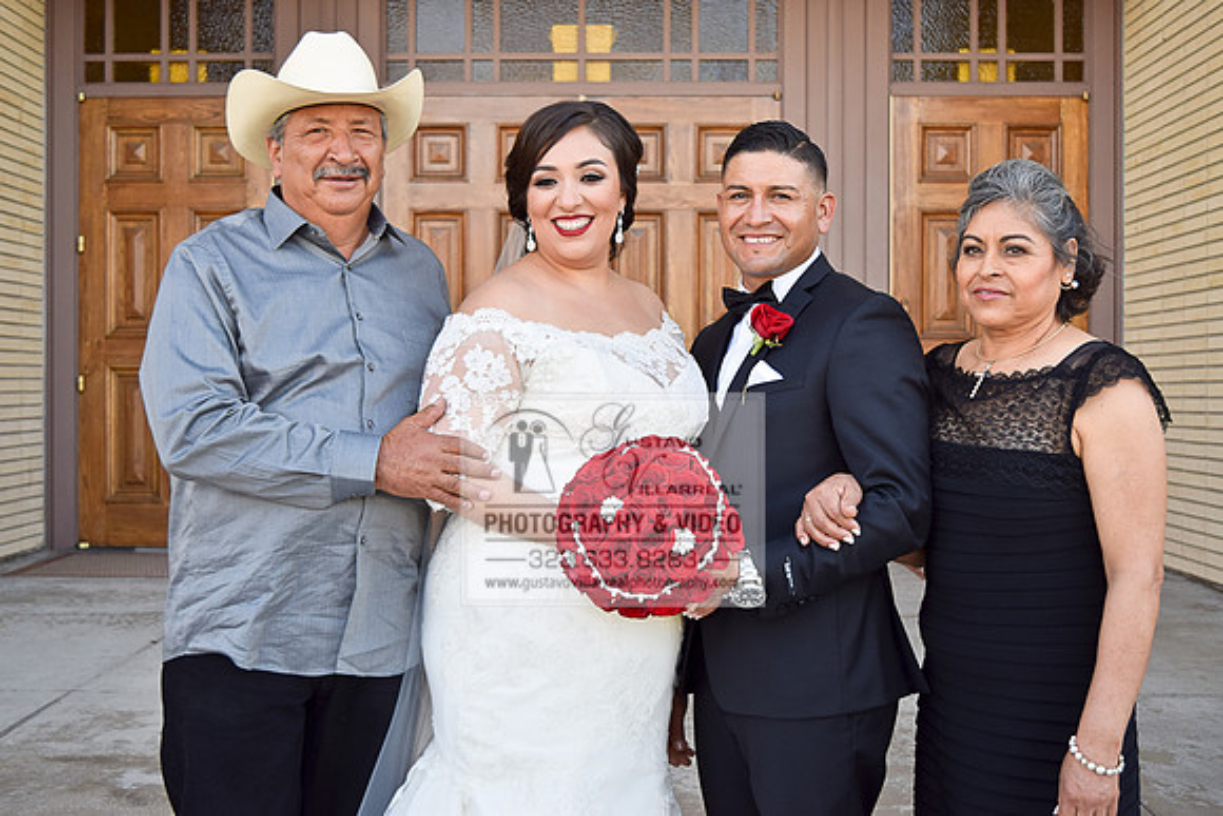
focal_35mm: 46
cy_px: 408
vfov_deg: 29.0
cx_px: 612
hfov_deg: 42.3
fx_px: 1580
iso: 125
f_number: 5
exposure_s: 1/200
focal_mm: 31
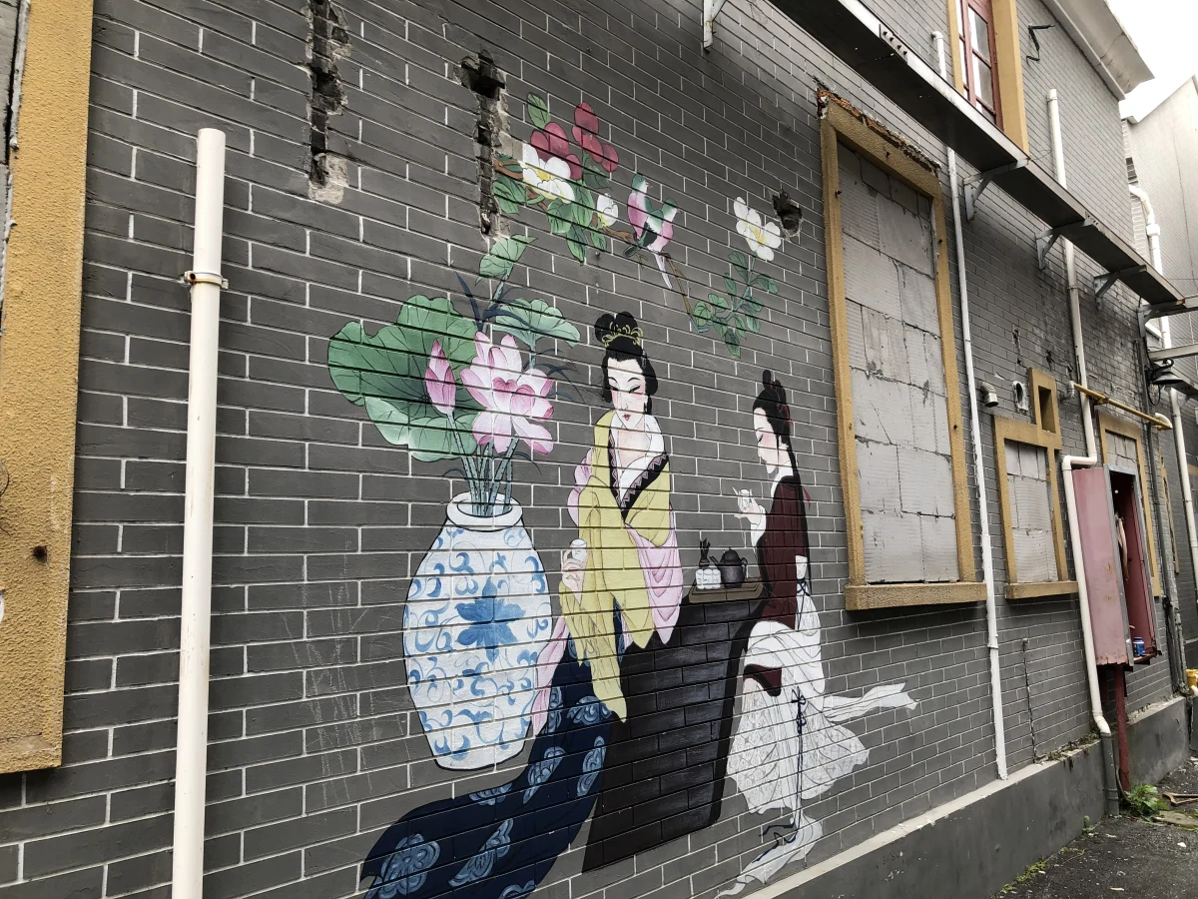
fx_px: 969
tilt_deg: +9.5
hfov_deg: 63.4
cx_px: 599
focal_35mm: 28
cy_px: 450
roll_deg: +2.1
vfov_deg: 49.7
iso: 25
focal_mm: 4
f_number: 1.8
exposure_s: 1/120
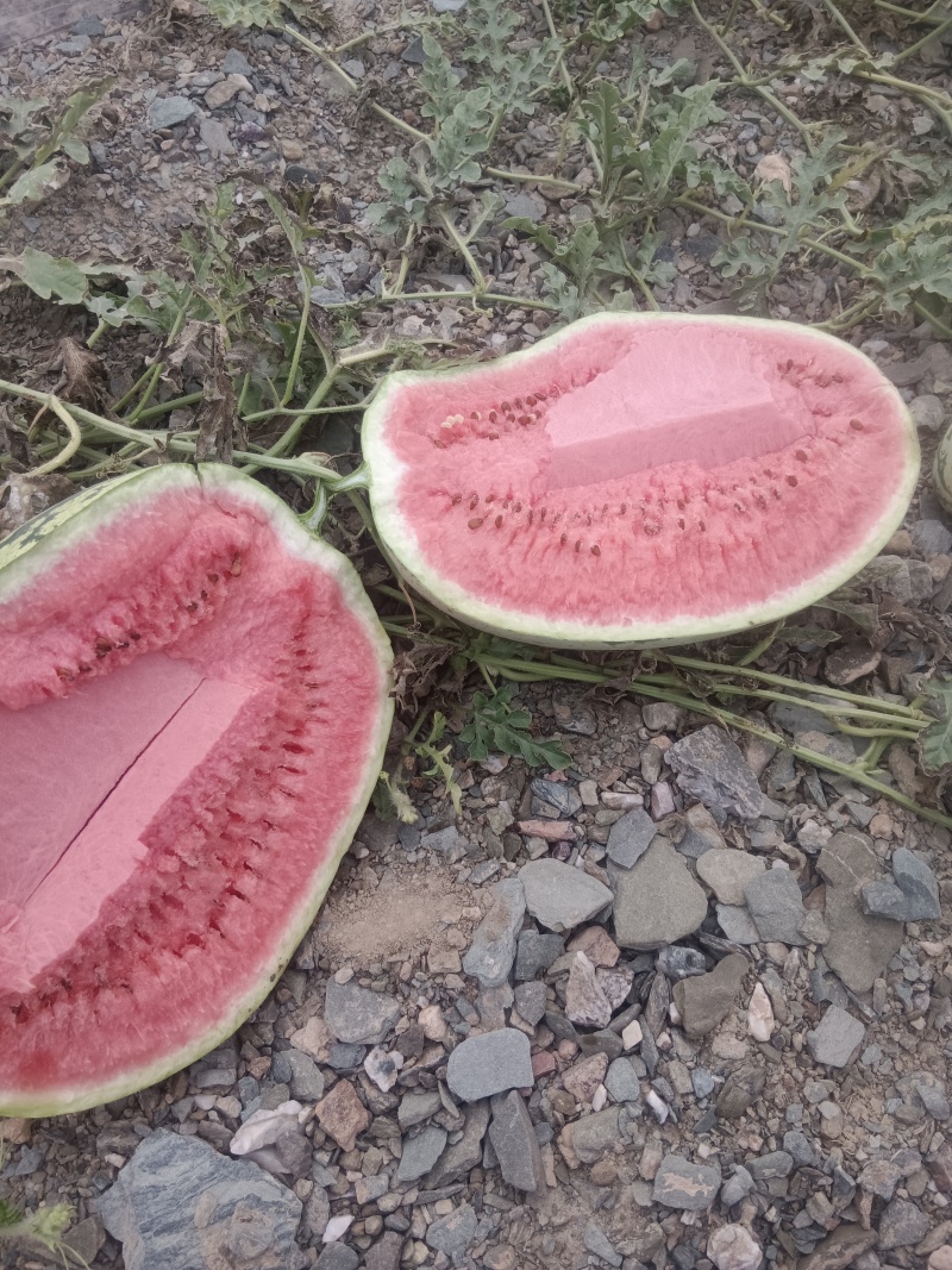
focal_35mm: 26
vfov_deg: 67.3
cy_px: 635
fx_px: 954
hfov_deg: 53.1
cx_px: 476
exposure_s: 1/100
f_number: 1.8
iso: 168
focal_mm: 3.96
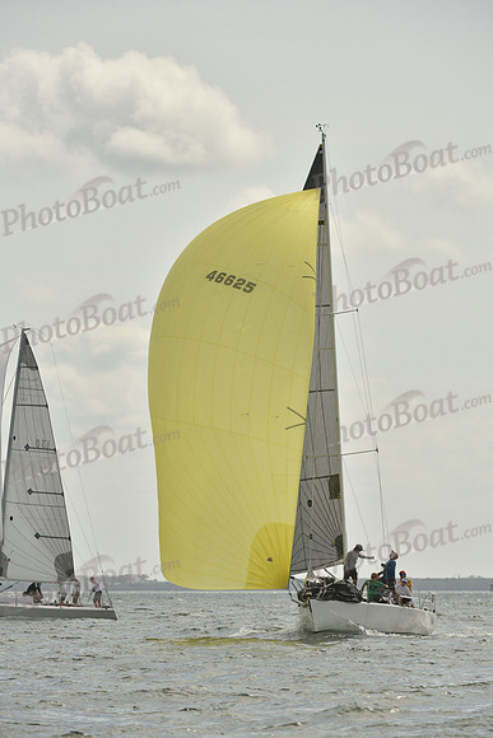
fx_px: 6979
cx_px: 246
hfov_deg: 4.0
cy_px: 369
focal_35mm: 340
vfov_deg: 6.1
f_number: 10
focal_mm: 340
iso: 400
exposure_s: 1/1250
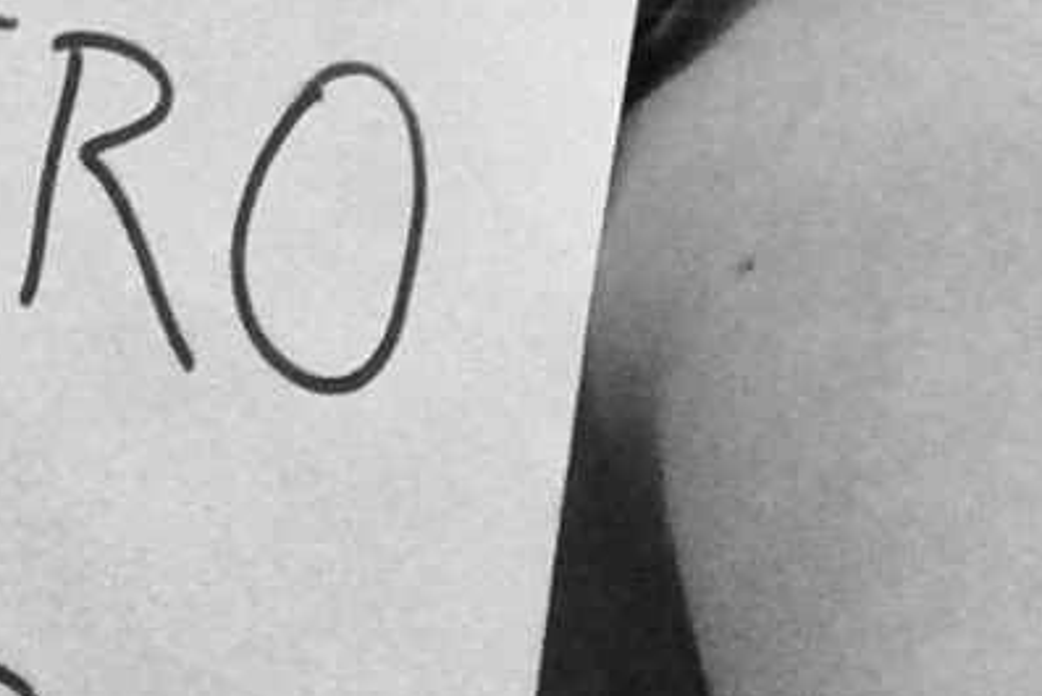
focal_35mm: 104
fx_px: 3011
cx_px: -168
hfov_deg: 18.7
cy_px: -591
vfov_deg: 12.0
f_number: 2.4
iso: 800
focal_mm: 2.15
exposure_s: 1/17
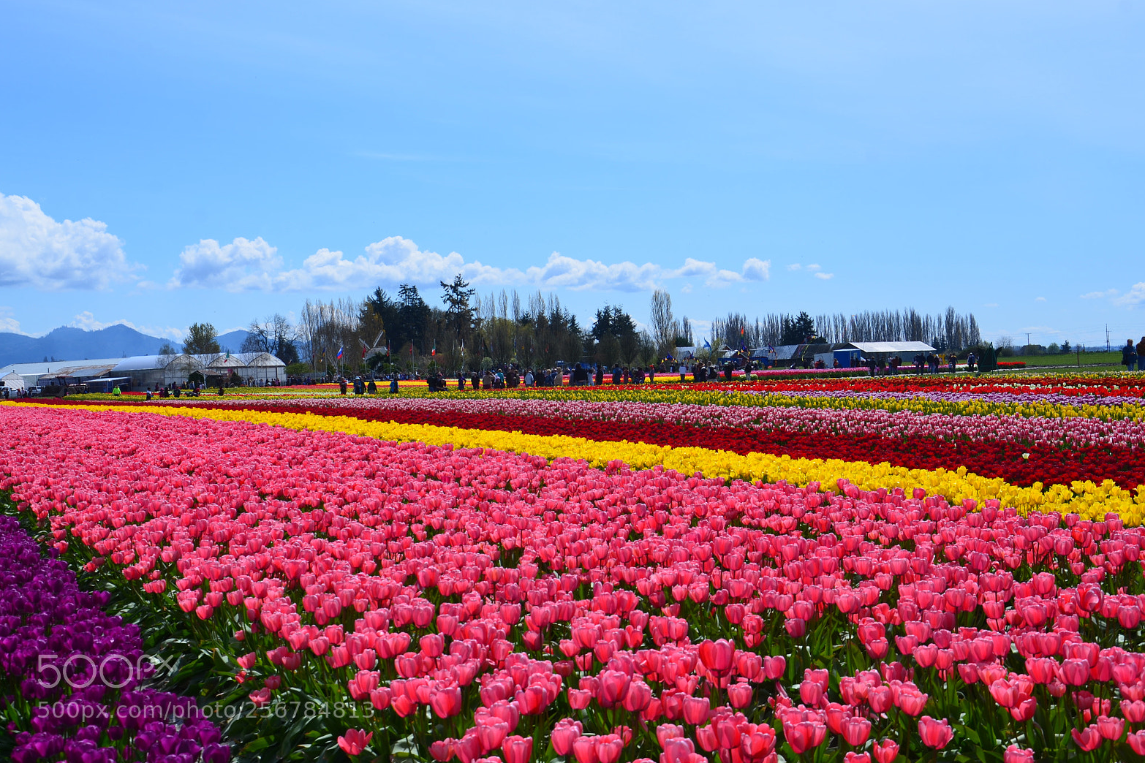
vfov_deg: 25.3
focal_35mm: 54
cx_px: 577
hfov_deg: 37.2
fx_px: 1702
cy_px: 380
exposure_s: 1/320
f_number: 9
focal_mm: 35
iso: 100
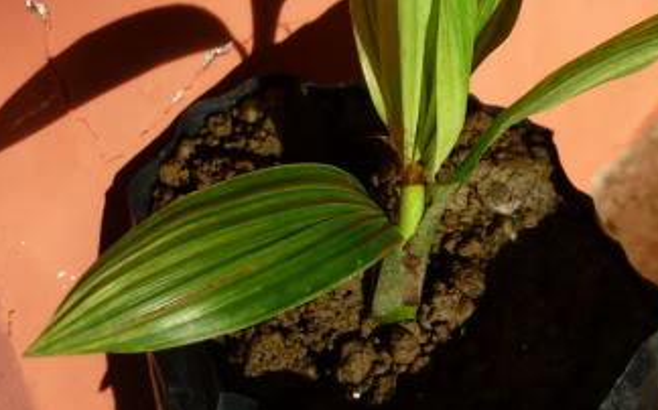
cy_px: -35
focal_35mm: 109
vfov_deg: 11.8
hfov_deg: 18.9
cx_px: 544
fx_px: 1953
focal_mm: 8.6
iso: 80
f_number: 3.3
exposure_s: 1/320
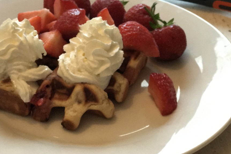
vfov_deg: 16.4
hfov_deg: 24.4
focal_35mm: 83
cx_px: 96
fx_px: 532
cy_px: 41
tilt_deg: -30.8
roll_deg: -0.8
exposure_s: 1/50
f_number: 2.8
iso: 500
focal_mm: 6.6
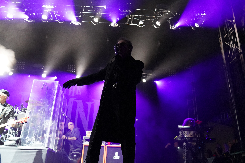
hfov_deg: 61.9
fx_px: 204
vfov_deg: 43.6
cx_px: 122
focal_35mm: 30
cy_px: 82
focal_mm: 30
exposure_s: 1/160
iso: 12800
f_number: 4
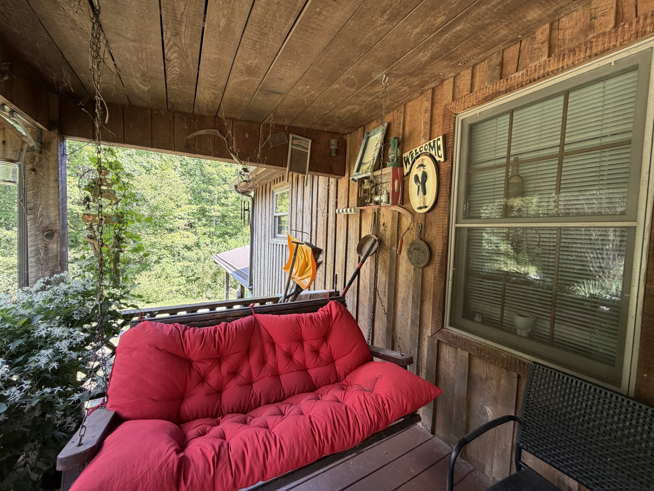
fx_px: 265
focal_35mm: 14
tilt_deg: -2.7
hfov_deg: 102.1
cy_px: 246
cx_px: 327
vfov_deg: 85.7
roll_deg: -2.6
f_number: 2.2
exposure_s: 1/121
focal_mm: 2.22
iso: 160
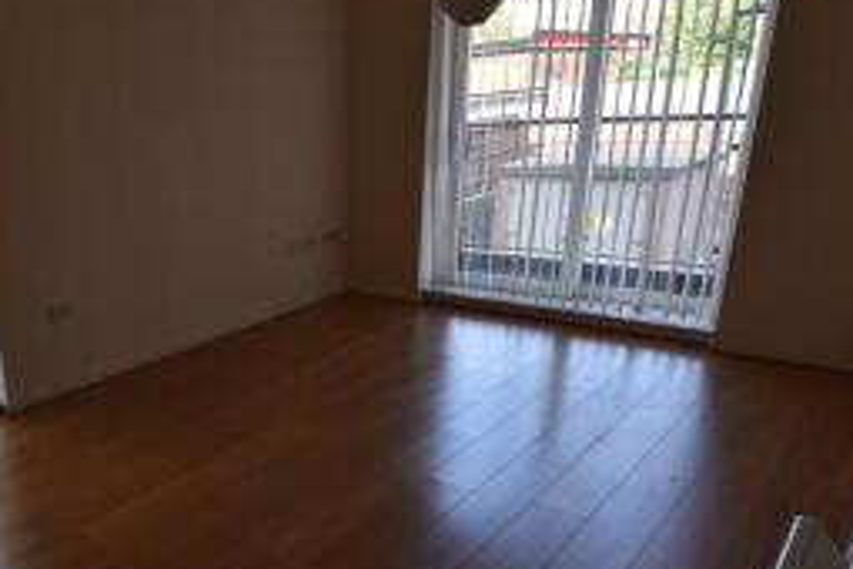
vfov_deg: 46.1
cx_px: 127
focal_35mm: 28
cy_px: 346
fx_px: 663
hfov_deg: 58.4
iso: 100
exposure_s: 1/80
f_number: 4.5
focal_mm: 10
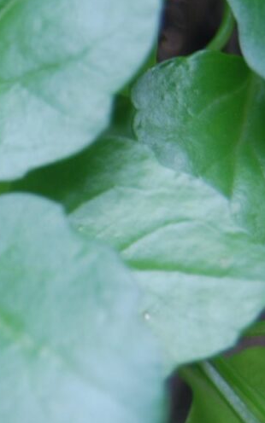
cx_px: -150
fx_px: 1167
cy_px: 244
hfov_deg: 12.3
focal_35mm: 101
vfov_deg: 20.6
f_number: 5
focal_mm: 32
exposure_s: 1/60
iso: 400
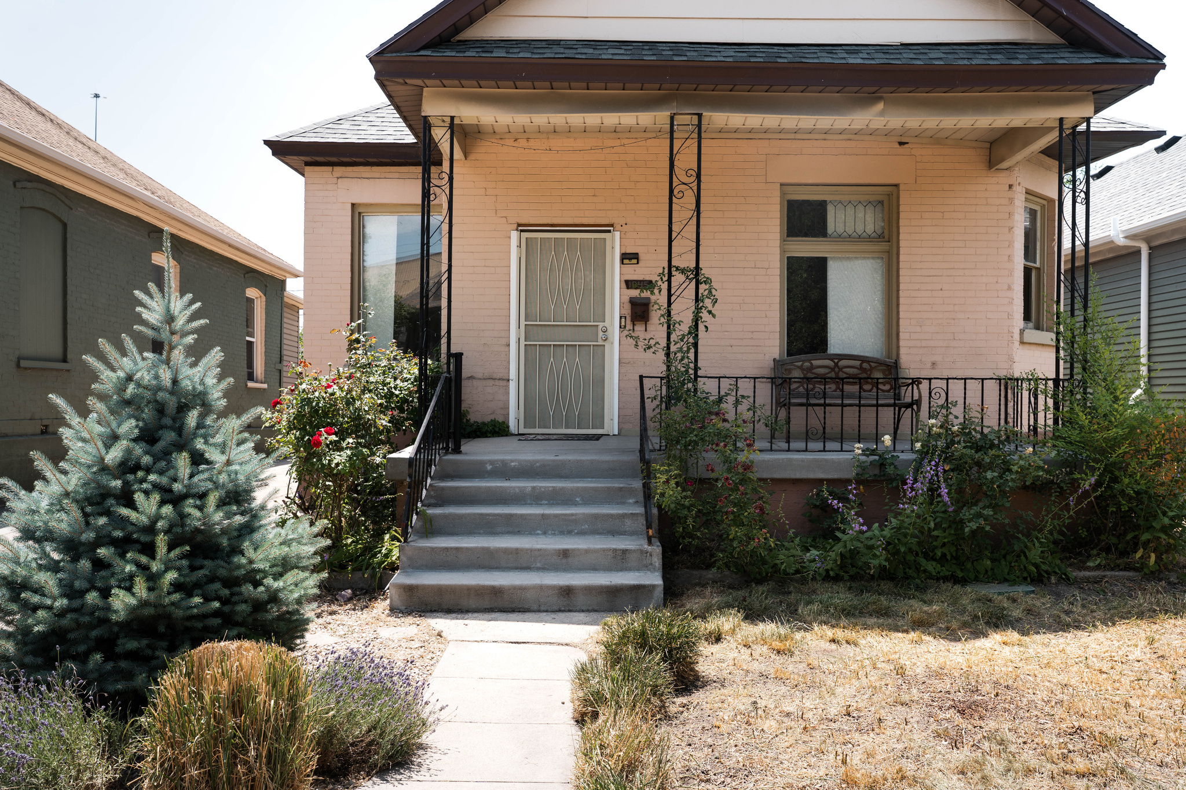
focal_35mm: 29
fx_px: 962
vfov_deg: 44.7
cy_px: 395
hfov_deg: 63.3
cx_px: 593
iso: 100
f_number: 7.1
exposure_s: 1/250
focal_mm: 29.2
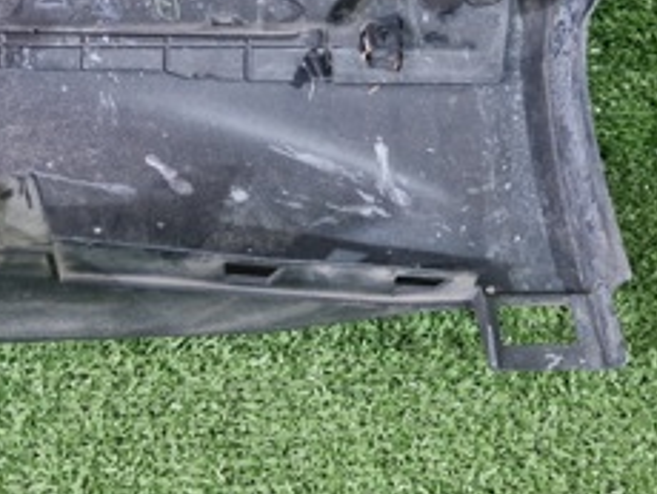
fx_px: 1216
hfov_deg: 29.6
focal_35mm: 64
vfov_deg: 22.6
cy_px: 91
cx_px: 137
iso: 100
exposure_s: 1/100
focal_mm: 5.4
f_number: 1.8
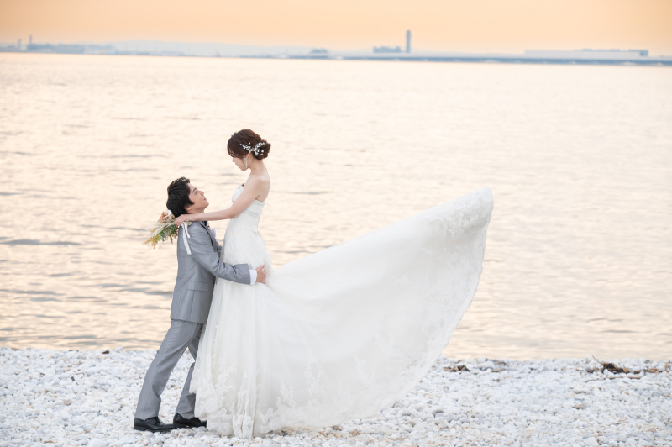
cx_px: 336
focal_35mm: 116
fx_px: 2163
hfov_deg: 17.7
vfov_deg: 11.8
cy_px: 224
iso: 200
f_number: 4.5
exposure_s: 1/200
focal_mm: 116
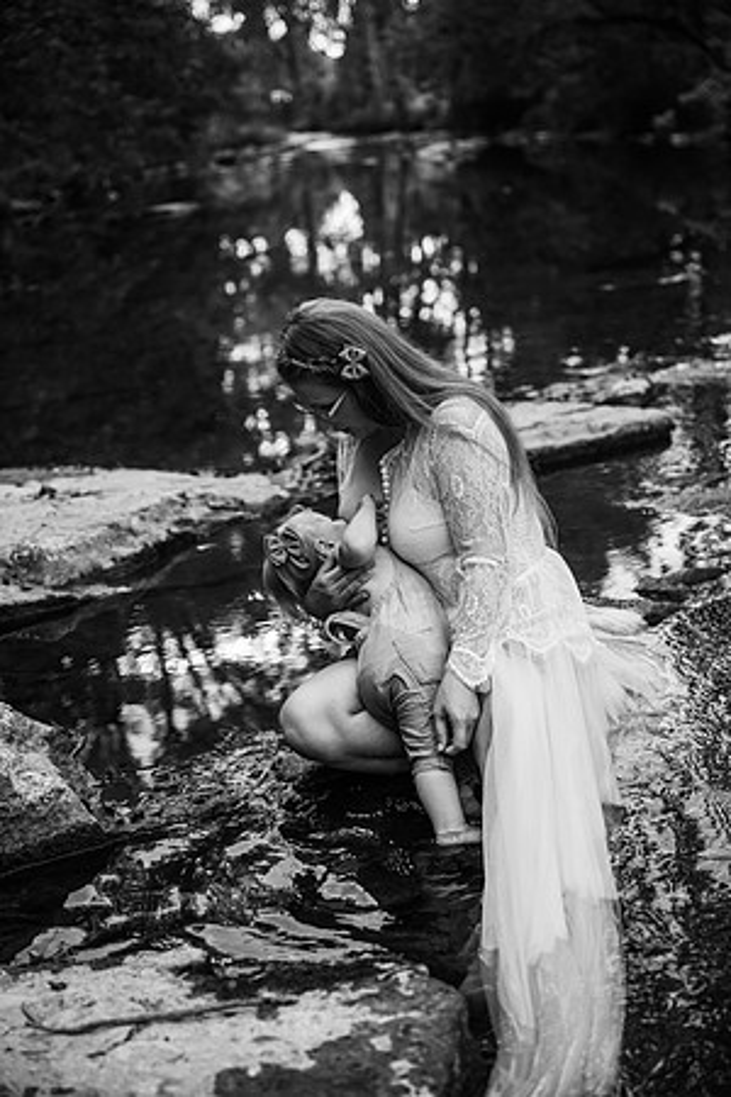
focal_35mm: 53
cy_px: 548
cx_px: 366
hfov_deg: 25.5
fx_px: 1614
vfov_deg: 37.5
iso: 500
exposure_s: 1/1600
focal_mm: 53
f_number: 3.2
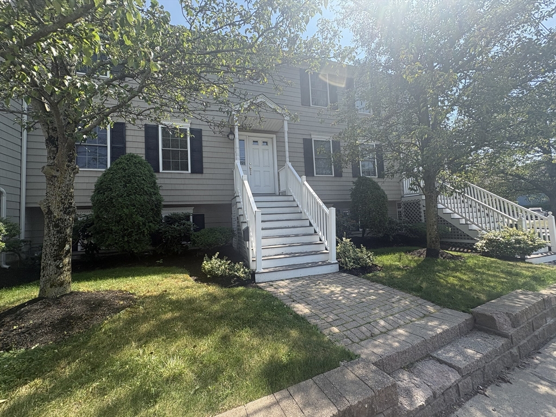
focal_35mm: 14
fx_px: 225
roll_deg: +3.7
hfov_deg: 102.1
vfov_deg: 85.7
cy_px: 208
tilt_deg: +4.2
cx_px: 278
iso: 50
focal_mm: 2.22
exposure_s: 1/763
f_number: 2.2
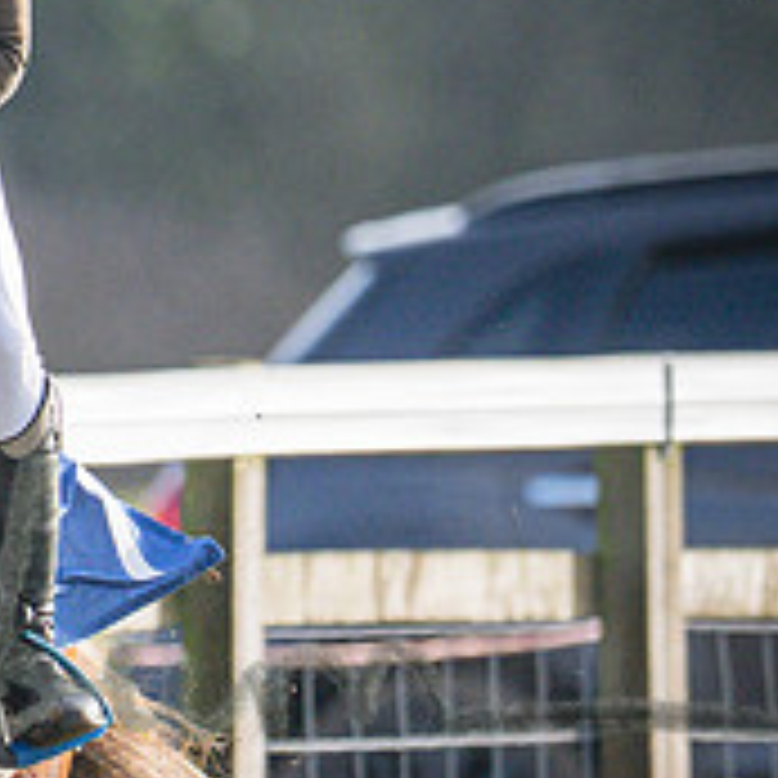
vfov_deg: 0.6
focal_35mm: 2784
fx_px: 70791
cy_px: 258
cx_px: -634
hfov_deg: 0.6
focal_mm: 400
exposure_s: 1/1250
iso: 400
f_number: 4.5
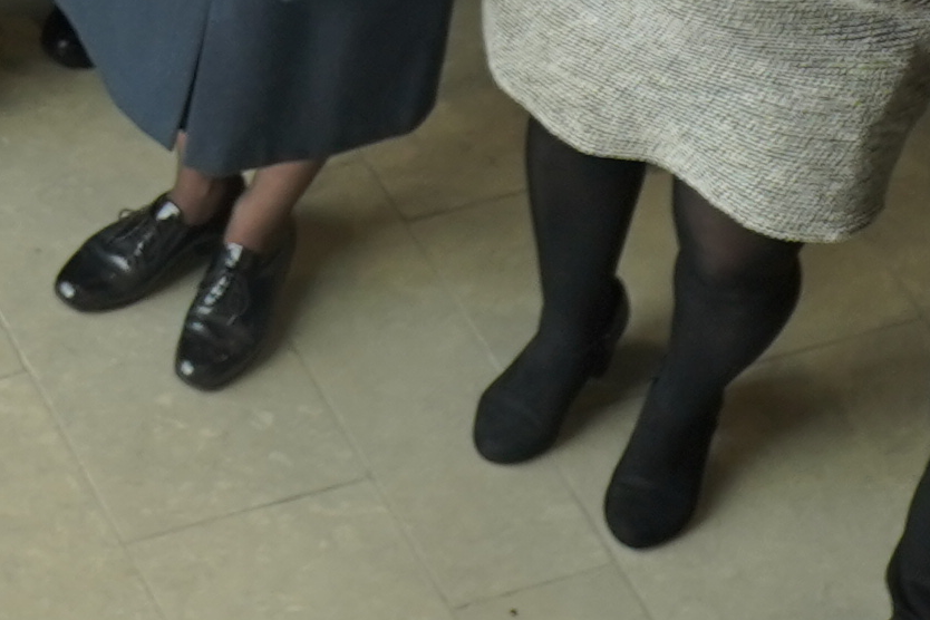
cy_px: -887
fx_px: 5760
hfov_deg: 8.7
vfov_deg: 5.9
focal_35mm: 223
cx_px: -997
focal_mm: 31
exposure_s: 1/160
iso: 320
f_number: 4
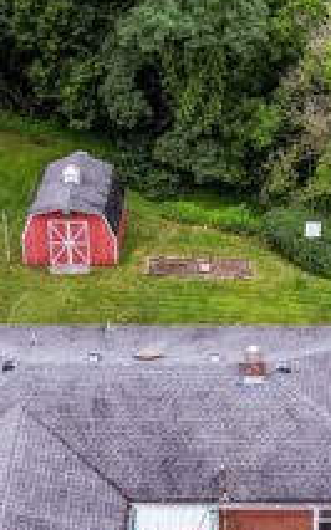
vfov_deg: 24.2
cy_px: 434
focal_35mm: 84
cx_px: 259
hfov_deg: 15.4
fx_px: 1213
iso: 100
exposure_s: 1/320
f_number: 2.8
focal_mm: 8.38
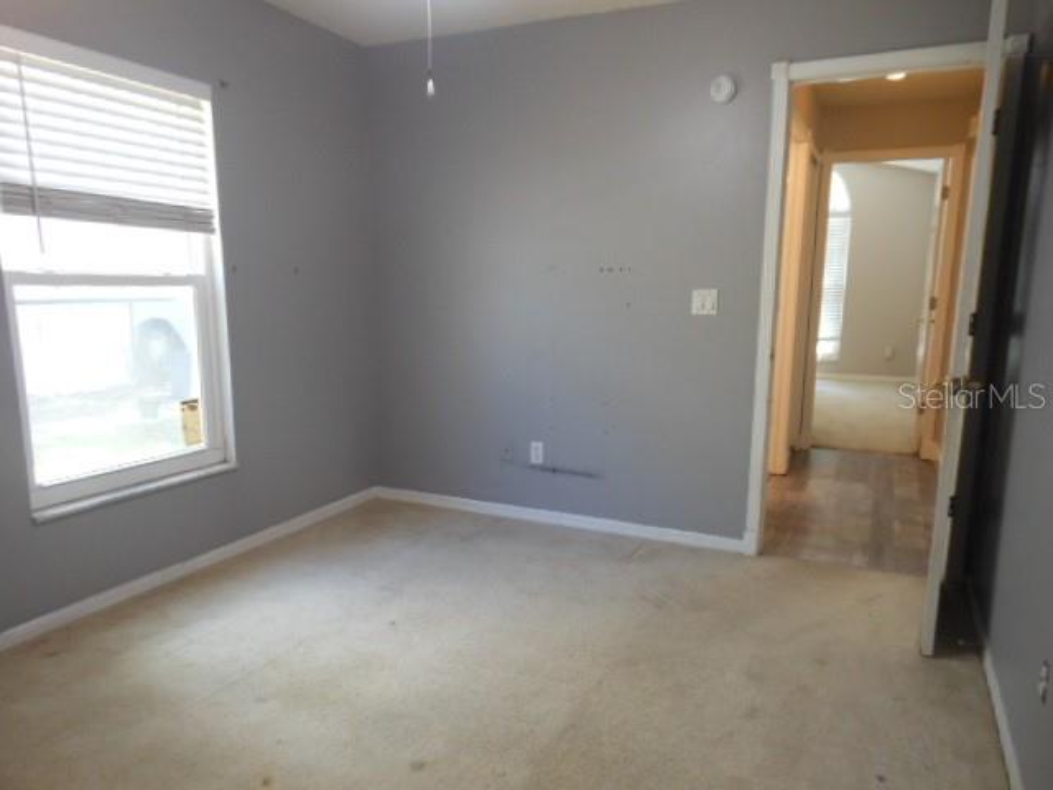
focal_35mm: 25
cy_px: 395
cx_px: 526
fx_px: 760
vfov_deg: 54.9
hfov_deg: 69.4
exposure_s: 1/30
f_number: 3.2
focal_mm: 4.5
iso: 200
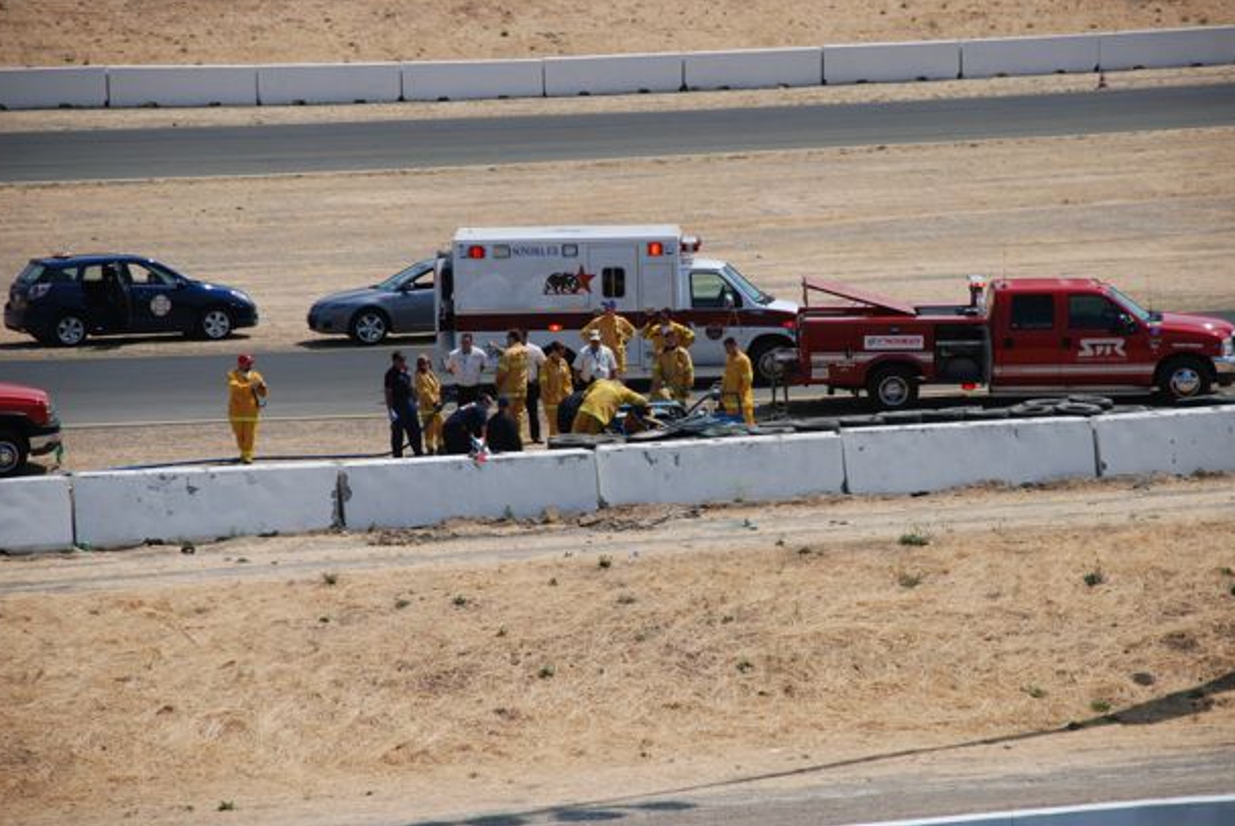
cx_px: 629
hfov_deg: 9.6
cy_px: 417
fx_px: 7332
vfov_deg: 6.4
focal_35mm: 214
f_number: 5.6
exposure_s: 1/500
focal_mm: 135
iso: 100
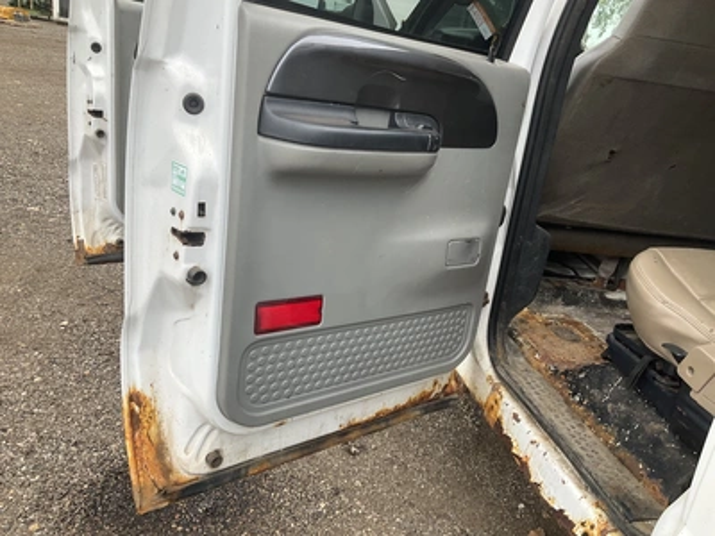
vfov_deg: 48.2
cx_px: 358
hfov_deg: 61.7
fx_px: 599
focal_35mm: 29
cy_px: 268
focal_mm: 3
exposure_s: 1/122
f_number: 1.8
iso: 25
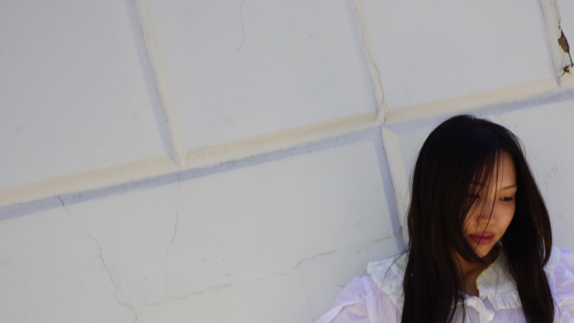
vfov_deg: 25.9
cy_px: 276
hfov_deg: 45.2
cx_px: 349
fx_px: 685
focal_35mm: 45
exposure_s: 1/125
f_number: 8
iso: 100
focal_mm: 28
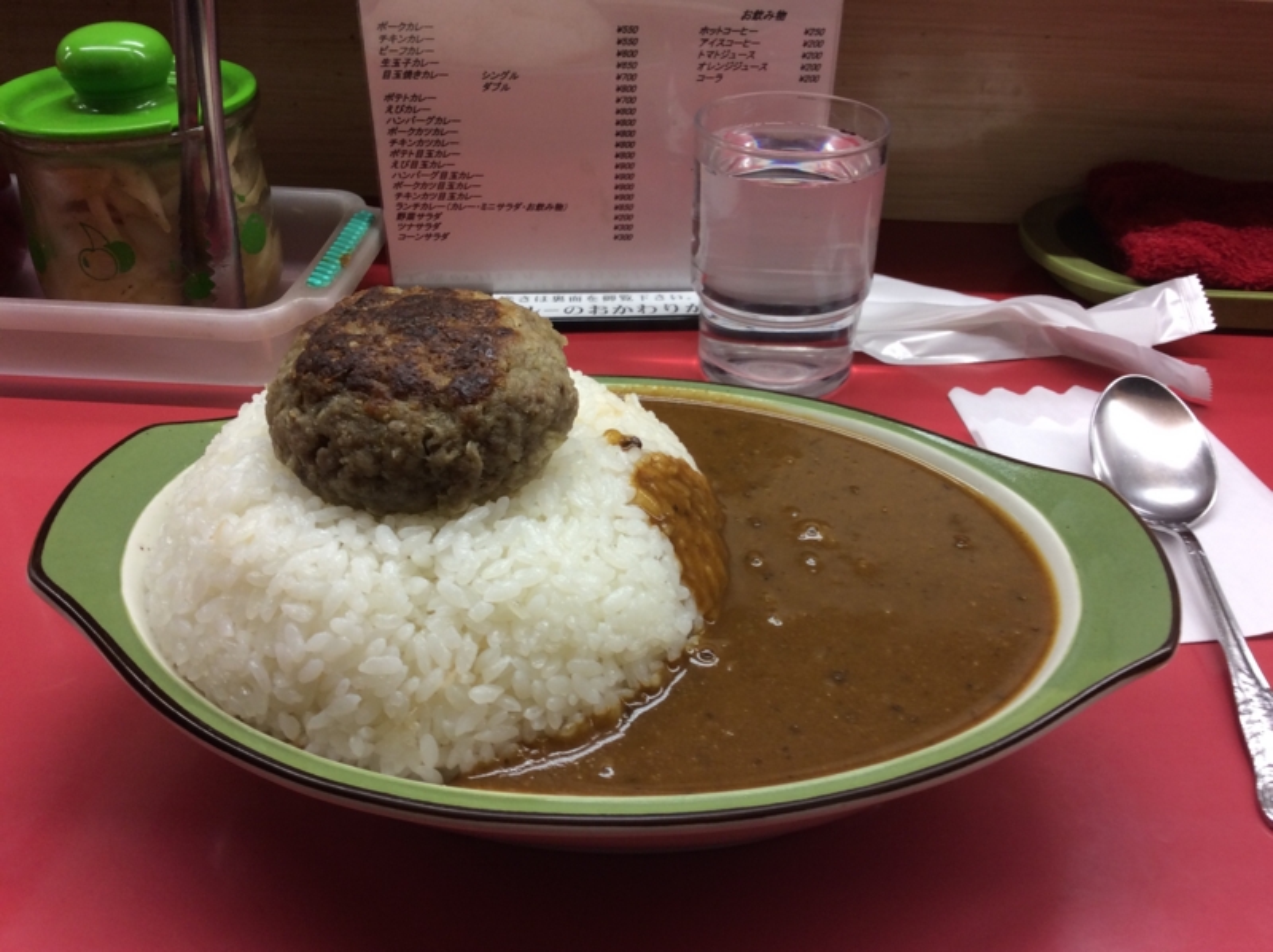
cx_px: 636
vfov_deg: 44.1
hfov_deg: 56.9
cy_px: 476
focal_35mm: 32
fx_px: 1175
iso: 32
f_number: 2.4
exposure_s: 1/24
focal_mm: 3.3
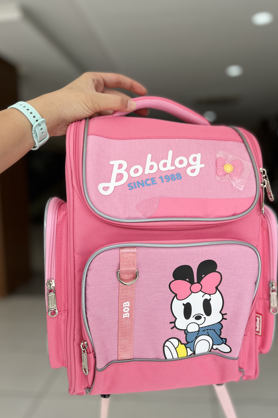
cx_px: 146
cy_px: 205
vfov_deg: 65.5
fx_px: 324
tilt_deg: -7.6
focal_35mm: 28
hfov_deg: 46.4
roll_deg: +1.7
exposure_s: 1/742
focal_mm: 5.1
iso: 50
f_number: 1.6
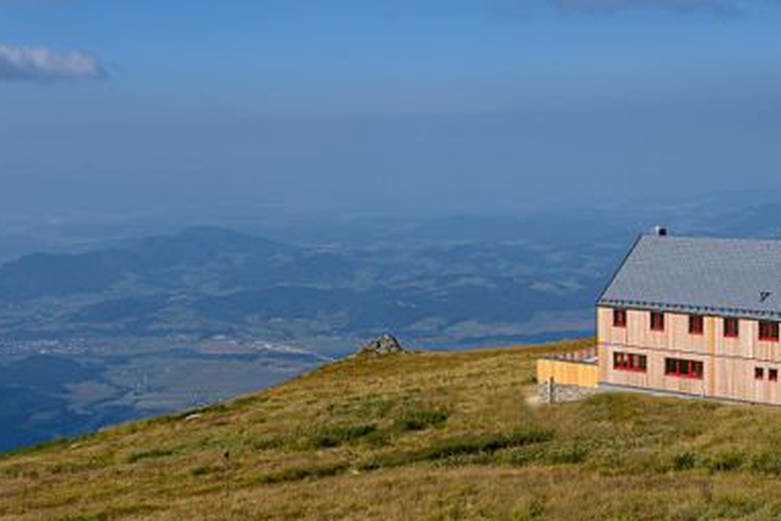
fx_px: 1454
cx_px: 415
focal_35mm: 67
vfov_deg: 20.3
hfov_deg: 30.1
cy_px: 343
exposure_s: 1/1250
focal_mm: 50
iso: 200
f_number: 5.6
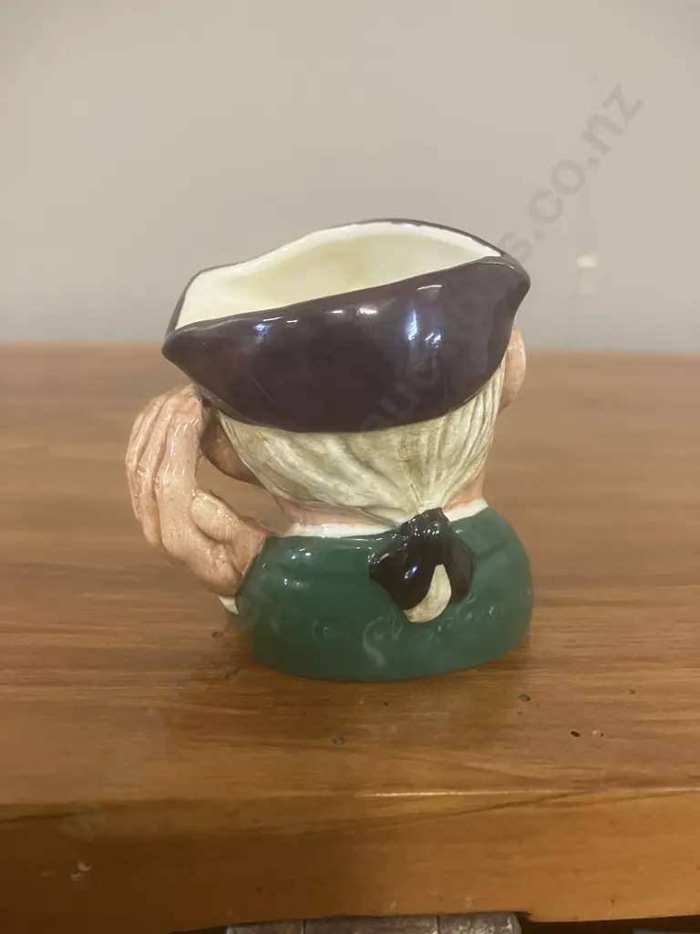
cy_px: 467
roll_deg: -1.1
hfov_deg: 49.7
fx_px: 755
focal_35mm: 28
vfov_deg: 63.4
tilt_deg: -15.2
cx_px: 350
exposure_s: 1/33
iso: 250
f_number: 1.8
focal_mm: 3.99
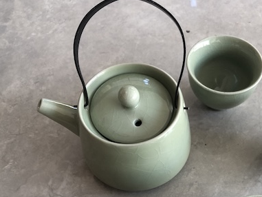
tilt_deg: -61.2
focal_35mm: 47
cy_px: 154
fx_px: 356
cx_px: 186
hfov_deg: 39.6
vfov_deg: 30.2
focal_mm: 3.99
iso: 25
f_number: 1.8
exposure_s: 1/30
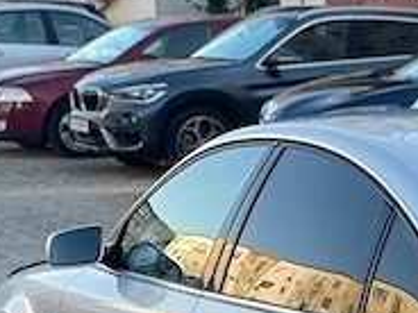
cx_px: 595
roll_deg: -0.8
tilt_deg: -9.8
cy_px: 386
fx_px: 2053
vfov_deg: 8.6
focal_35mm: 170
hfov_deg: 11.2
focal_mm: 6
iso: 25
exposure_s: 1/149
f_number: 2
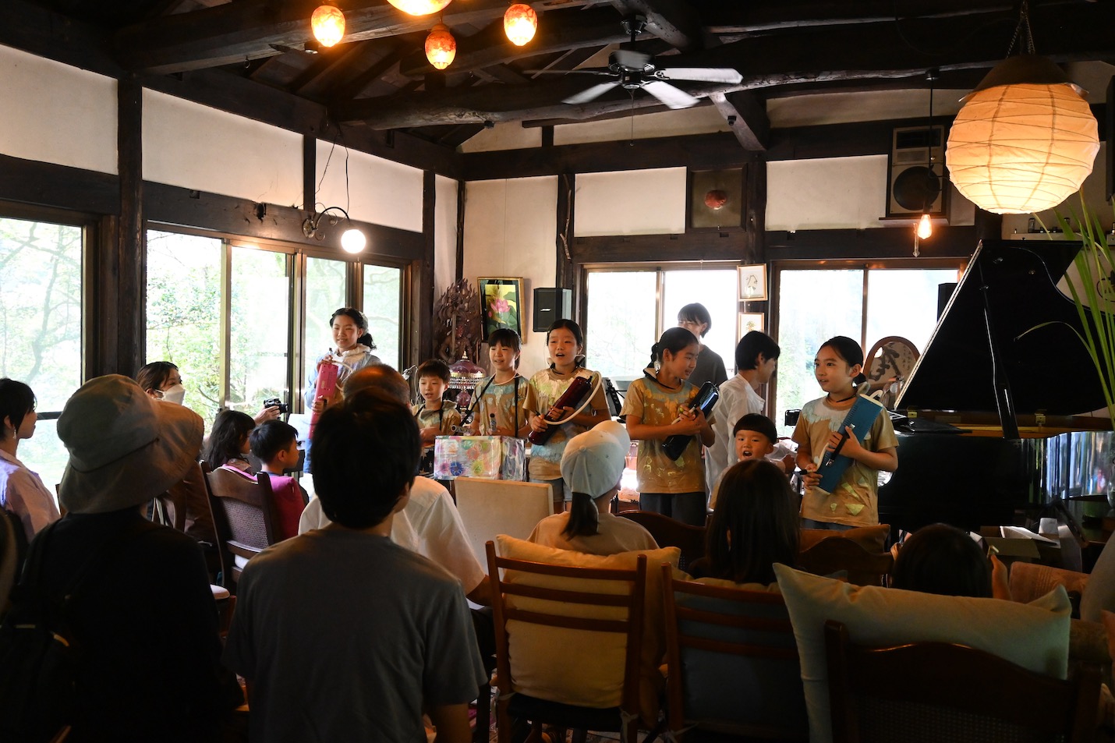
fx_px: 952
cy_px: 372
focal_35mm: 31
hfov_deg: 60.7
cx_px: 558
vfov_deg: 42.6
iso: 2800
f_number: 3.8
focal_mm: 20.5
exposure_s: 1/125
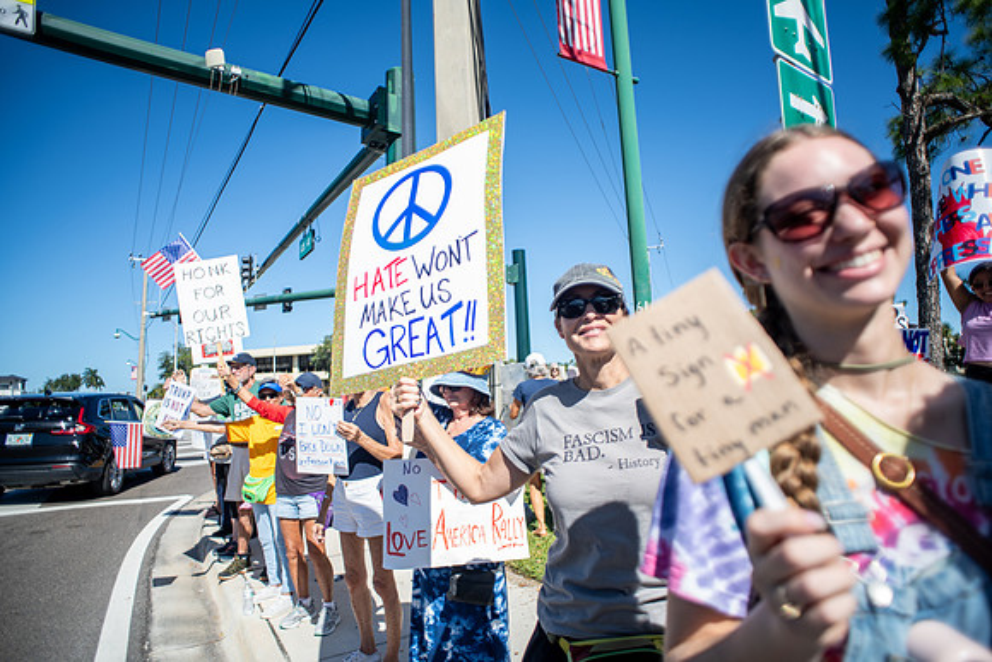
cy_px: 331
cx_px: 496
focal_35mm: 20
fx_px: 551
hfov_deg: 84.0
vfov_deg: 62.0
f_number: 7.1
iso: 64
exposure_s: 1/640
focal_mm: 20
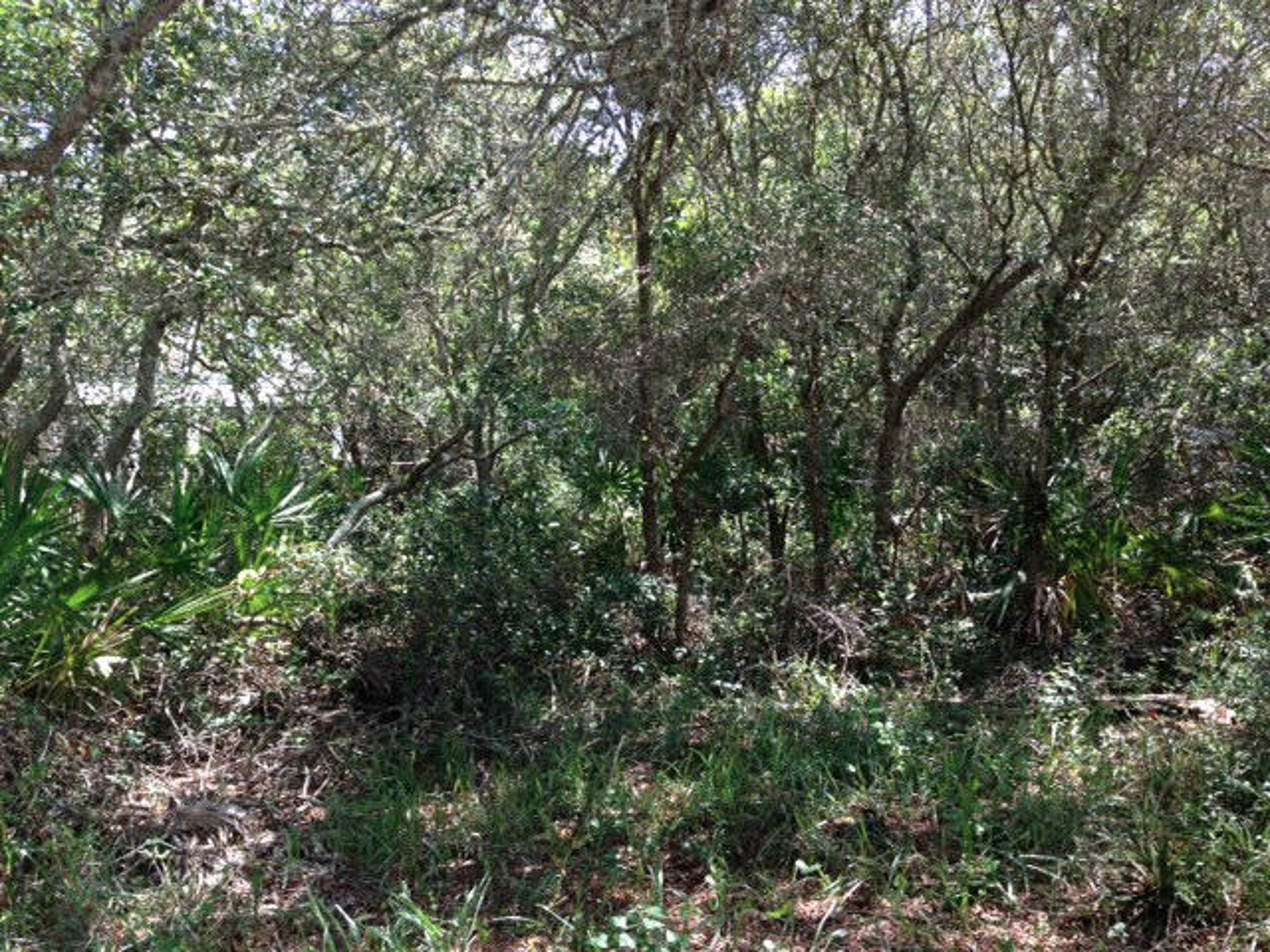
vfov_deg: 42.9
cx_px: 635
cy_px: 476
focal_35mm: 33
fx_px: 1211
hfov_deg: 55.4
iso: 50
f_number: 2.4
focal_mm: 4.12
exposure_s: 1/147
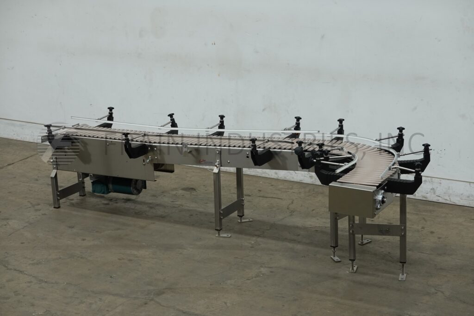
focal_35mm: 79
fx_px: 1040
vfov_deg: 17.3
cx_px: 237
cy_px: 158
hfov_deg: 25.7
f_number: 4
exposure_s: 1/80
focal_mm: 29.1
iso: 250
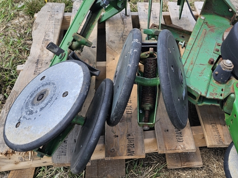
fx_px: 302
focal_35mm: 44
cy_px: 71
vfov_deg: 32.8
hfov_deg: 41.8
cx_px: 174
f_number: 1.7
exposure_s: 1/328
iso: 10
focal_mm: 6.3
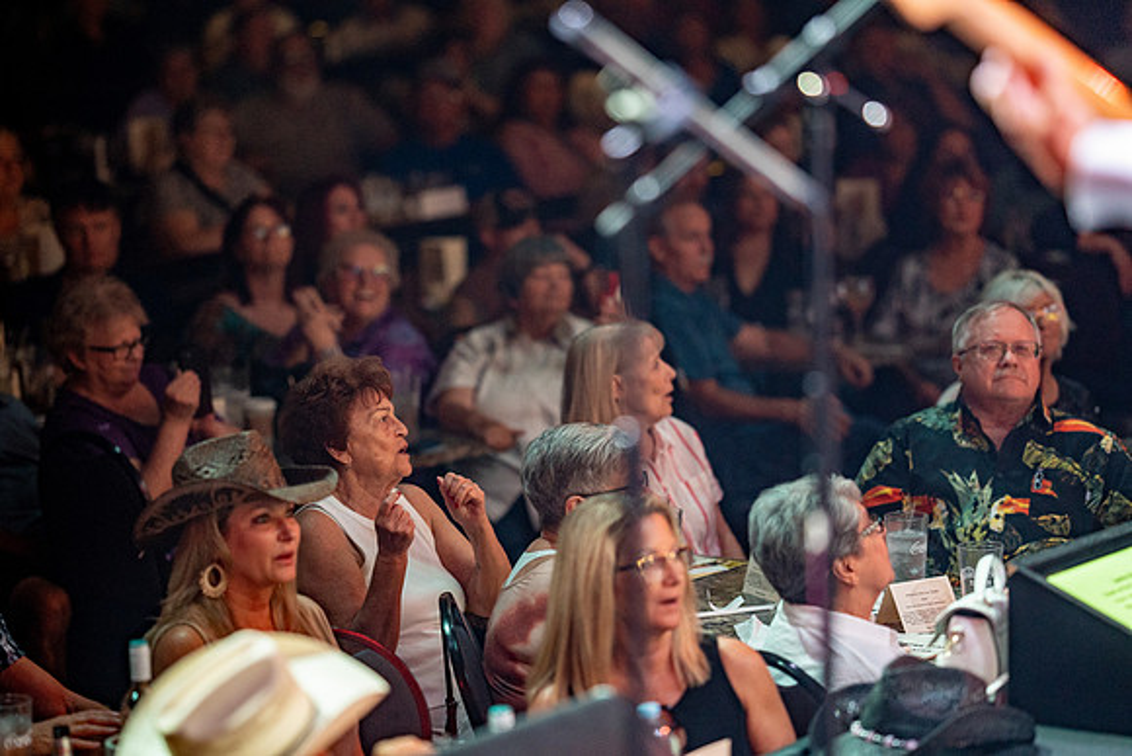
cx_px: 566
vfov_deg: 10.2
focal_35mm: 135
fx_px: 4246
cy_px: 378
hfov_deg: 15.2
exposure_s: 1/200
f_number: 1.8
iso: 2000
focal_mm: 135
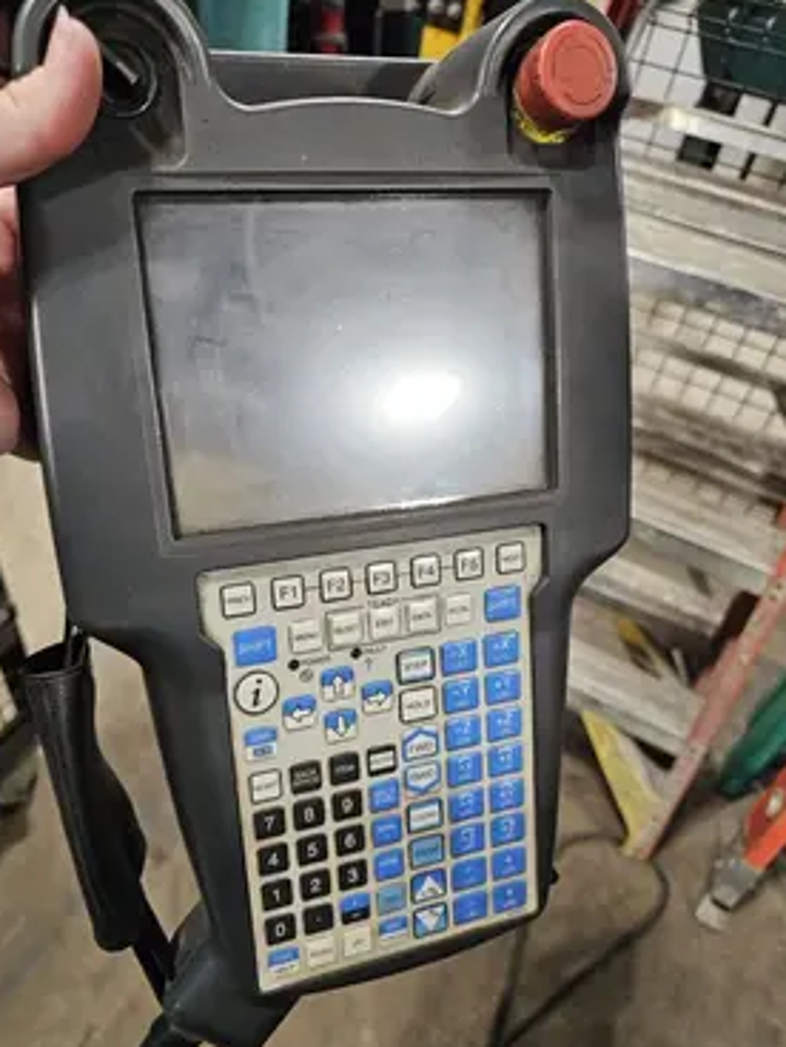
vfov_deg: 69.4
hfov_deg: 54.8
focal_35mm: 25
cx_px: 362
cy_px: 529
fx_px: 757
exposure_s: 1/120
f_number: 1.7
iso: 1000
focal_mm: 6.3
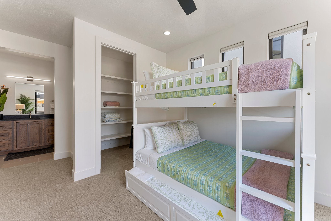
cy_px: 110
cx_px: 166
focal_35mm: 14
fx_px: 129
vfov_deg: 81.2
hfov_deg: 104.3
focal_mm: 14
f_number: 8
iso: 100
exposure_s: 1/4
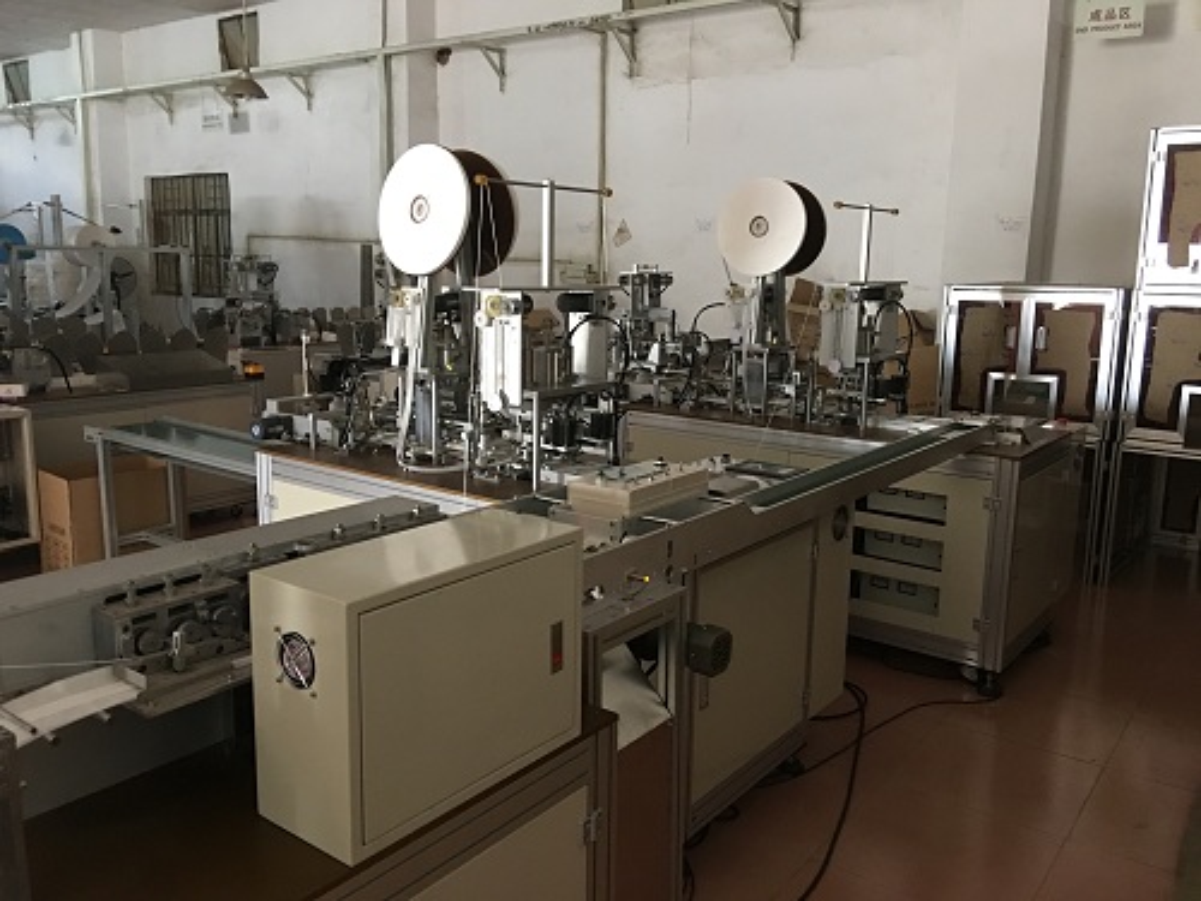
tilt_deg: -10.4
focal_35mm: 29
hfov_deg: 61.7
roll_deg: -0.5
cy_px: 450
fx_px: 1006
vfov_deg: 48.2
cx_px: 600
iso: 125
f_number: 2.2
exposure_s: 1/8
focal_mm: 4.15
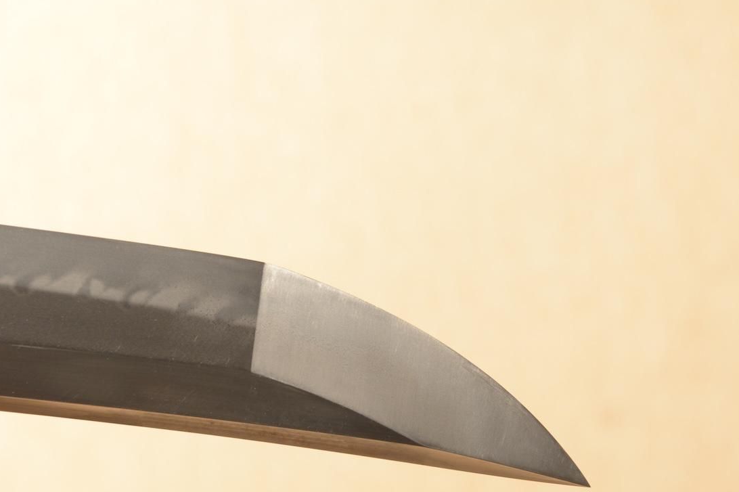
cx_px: 286
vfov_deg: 7.9
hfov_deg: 11.9
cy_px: 298
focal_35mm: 173
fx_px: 3550
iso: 400
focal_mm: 90
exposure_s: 1/1.6
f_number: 11
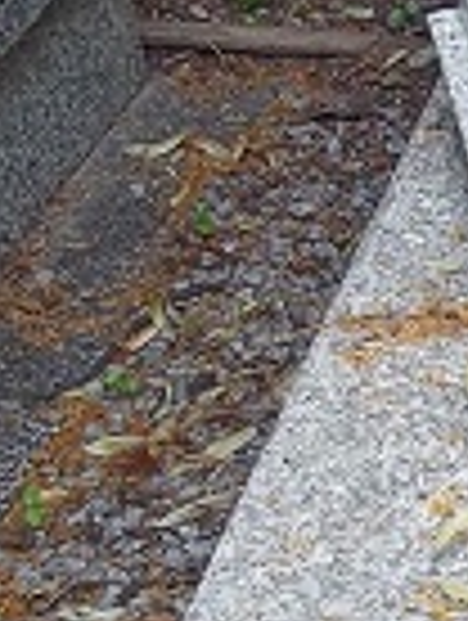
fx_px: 2660
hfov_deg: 9.2
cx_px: 1040
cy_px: 342
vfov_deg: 13.3
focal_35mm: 148
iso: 80
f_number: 2.9
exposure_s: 1/80
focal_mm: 5.7
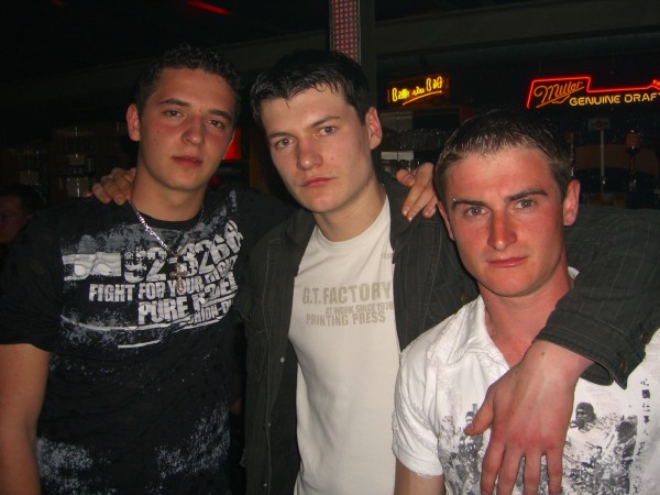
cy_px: 248
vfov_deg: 37.7
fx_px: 725
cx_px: 330
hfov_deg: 49.0
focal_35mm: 38
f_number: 2.8
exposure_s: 1/60
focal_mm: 7.9
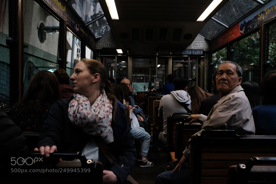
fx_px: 268
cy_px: 92
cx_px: 138
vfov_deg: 37.8
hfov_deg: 54.4
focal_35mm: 35
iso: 3200
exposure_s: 1/250
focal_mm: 23
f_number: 2.8
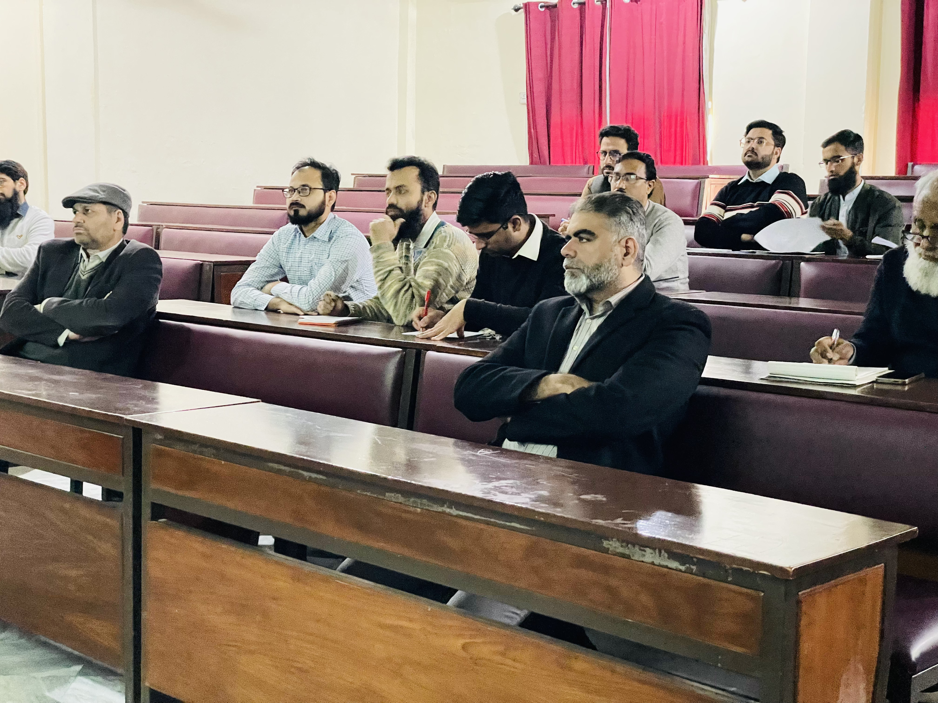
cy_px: 352
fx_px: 1409
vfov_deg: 28.0
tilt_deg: -5.8
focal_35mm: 52
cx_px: 469
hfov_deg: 36.8
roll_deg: -1.3
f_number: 2
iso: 1600
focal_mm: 6
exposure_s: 1/20
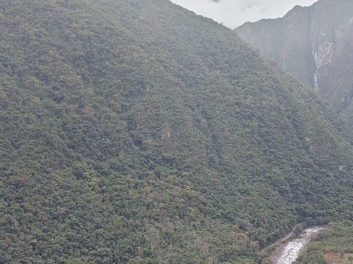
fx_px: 479
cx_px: 194
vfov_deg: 30.2
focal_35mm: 47
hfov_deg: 40.4
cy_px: 205
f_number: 1.8
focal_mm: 5.58
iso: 50
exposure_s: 1/493
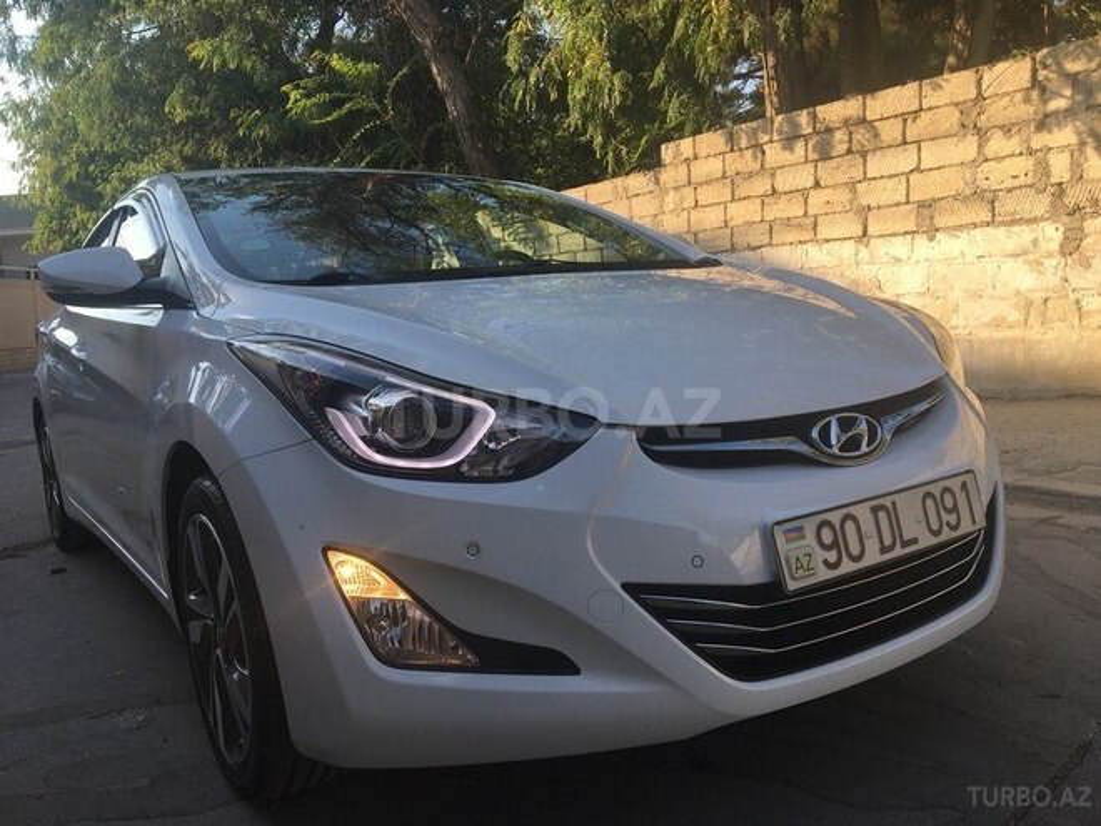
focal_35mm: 29
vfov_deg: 48.2
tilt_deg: -7.8
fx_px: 922
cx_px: 550
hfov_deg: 61.7
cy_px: 413
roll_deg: +2.6
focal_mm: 4.15
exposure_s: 1/549
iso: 25
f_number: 2.2
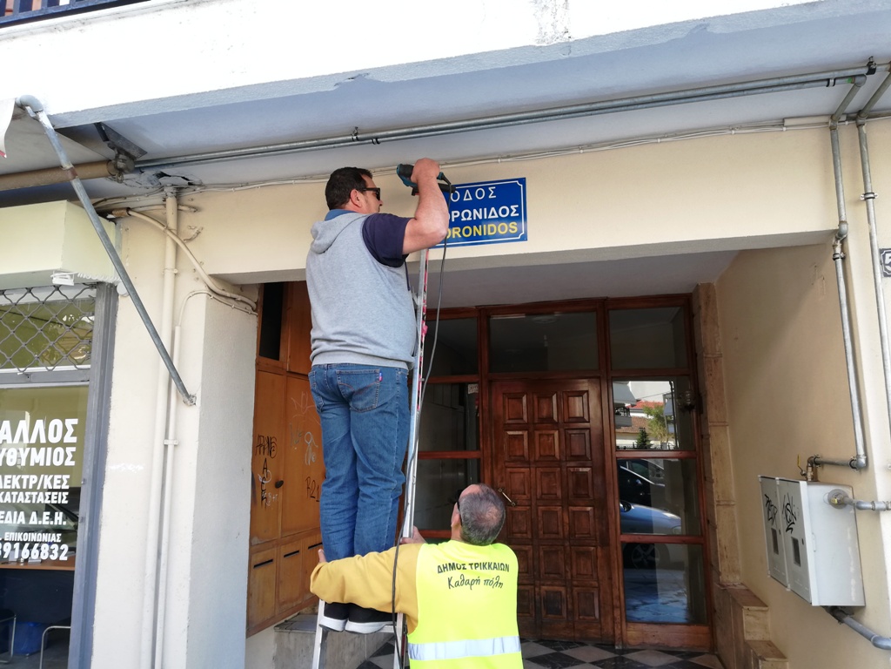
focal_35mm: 27
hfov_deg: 65.3
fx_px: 695
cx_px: 446
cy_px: 334
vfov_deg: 51.4
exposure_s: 1/50
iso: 50
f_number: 2.2
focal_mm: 3.81
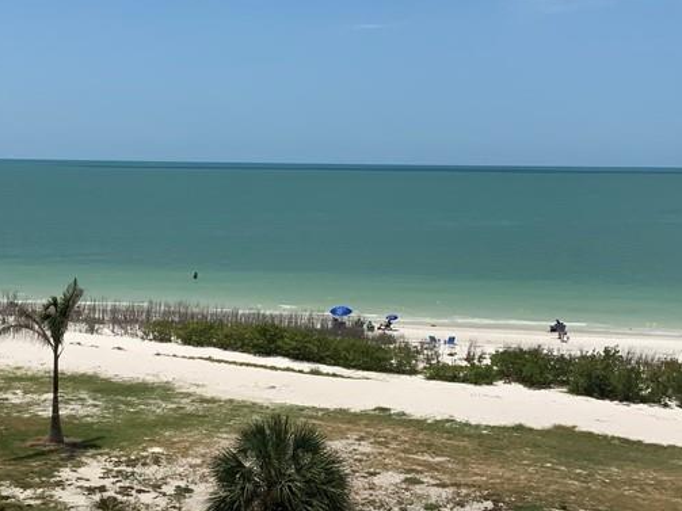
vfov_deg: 24.8
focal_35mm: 59
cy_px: 274
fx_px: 1162
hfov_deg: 32.6
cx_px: 274
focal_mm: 3
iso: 20
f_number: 1.8
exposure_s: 1/4785
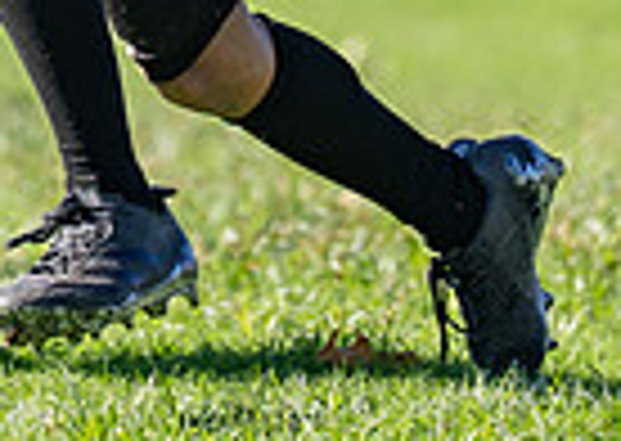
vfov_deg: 1.5
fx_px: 17180
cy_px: -386
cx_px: 66
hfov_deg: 2.1
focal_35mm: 976
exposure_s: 1/2000
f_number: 2.8
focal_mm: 200
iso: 100
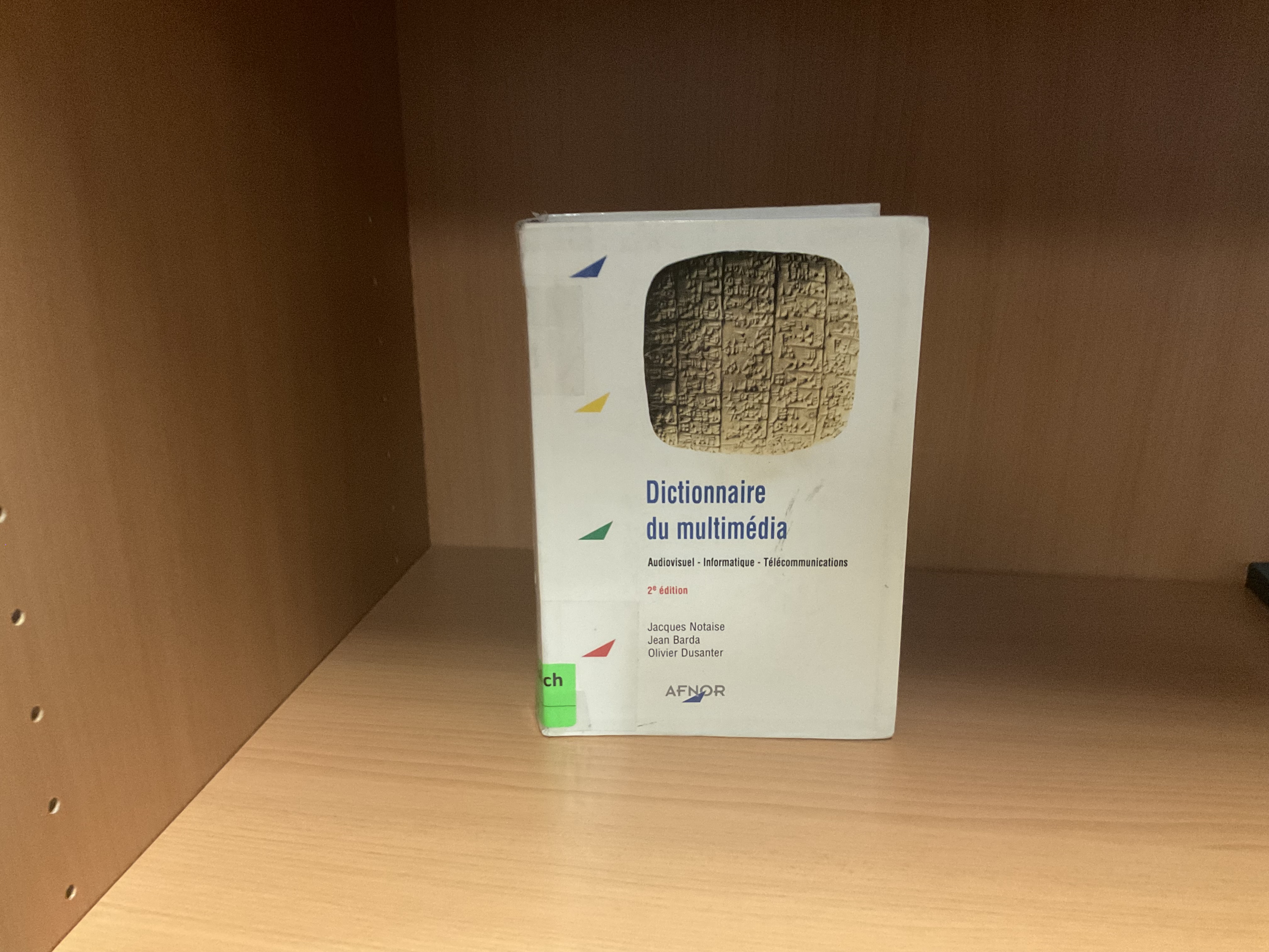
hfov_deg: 61.7
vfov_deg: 48.2
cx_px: 634
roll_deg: +0.5
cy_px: 476
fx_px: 1063
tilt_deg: -17.9
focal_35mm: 29
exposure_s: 1/25
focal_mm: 3
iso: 400
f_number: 1.8
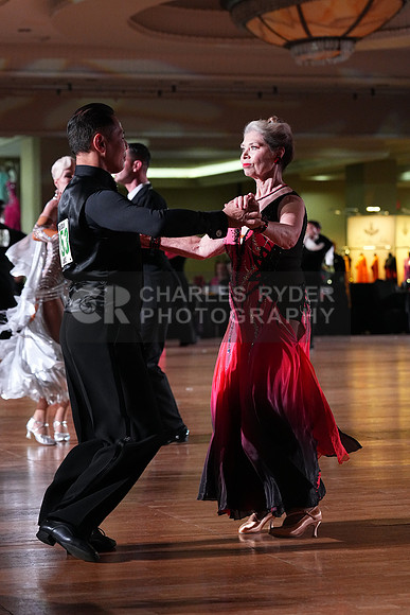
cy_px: 308
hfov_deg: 12.3
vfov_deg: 18.4
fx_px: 1895
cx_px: 205
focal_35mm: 111
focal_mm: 111
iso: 6400
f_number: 5
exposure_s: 1/400
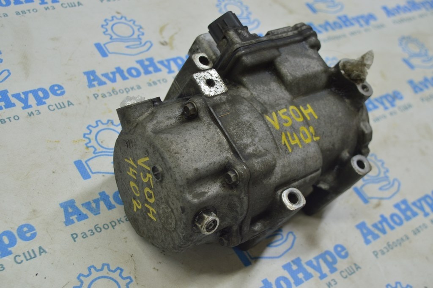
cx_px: 216
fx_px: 577
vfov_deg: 28.0
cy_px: 144
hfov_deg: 41.1
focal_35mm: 48
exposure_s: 1/40
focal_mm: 32
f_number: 5.6
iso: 400
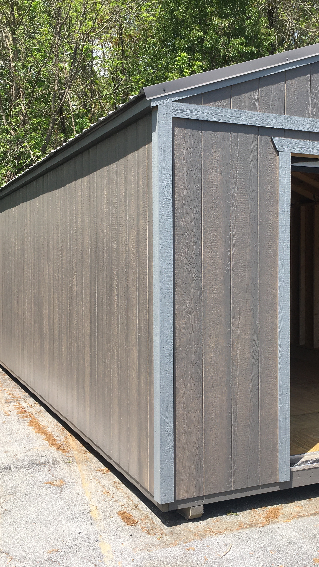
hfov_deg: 27.3
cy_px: 285
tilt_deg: -0.1
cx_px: 240
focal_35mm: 43
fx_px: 647
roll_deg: -0.6
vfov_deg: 47.4
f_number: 2.2
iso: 25
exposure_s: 1/1083
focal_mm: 4.15
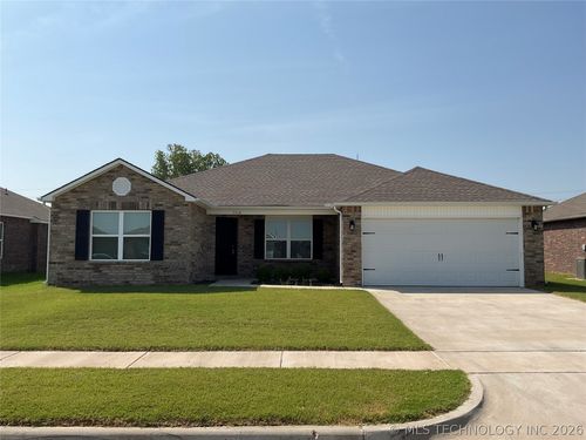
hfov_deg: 61.7
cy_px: 220
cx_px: 293
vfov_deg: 48.2
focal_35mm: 29
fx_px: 491
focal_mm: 3
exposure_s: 1/3322
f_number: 1.8
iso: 20
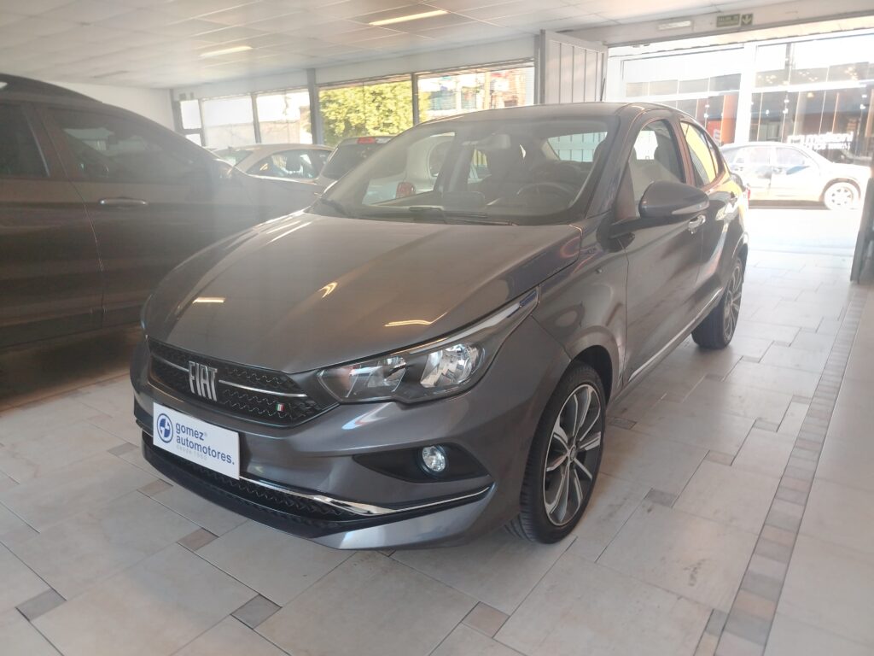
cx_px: 437
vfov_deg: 56.8
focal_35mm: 24
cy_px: 328
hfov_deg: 71.6
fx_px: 606
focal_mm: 5.25
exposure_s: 1/50
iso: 313
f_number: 1.75
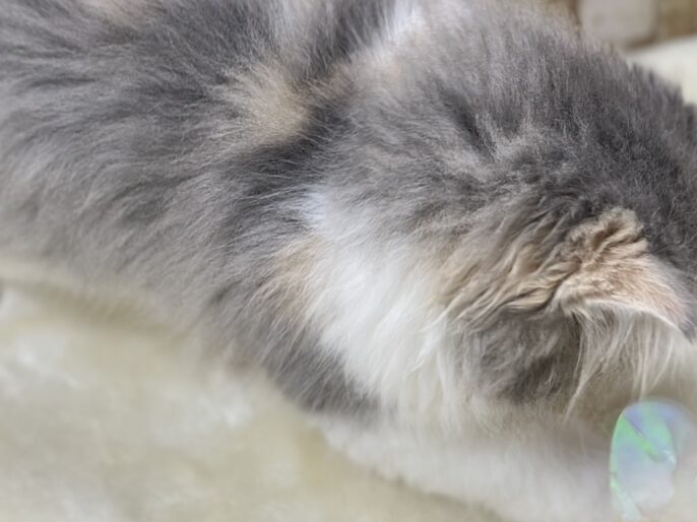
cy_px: 196
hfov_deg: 23.3
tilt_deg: -43.3
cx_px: 325
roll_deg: +8.8
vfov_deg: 17.5
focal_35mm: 84
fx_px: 1691
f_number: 1.78
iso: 320
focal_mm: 6.86
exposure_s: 1/50
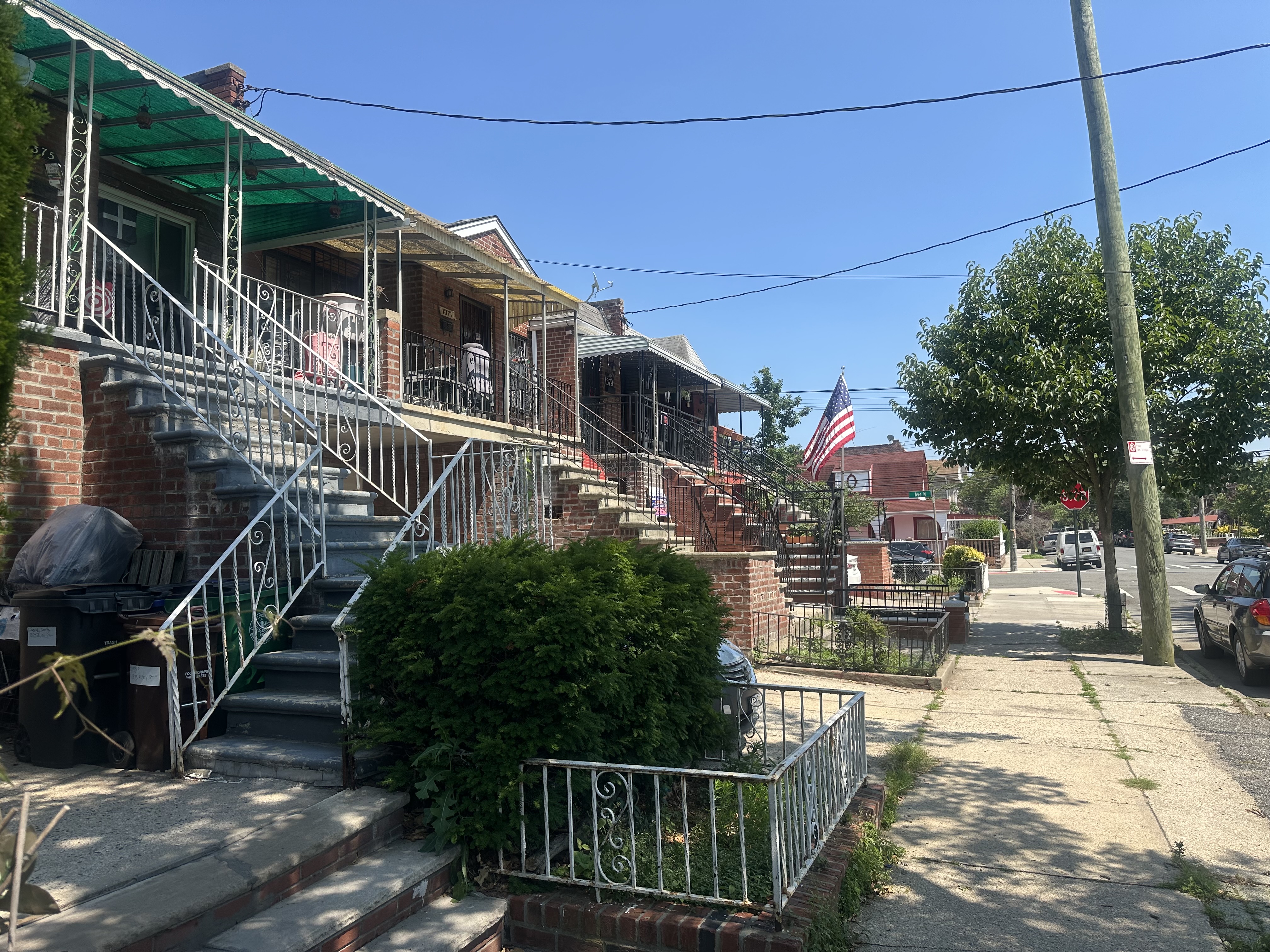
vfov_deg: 56.8
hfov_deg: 71.6
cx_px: 635
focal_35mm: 24
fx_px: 881
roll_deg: +1.5
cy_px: 476
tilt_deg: +6.1
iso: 80
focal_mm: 6.86
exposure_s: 1/2809
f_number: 1.78
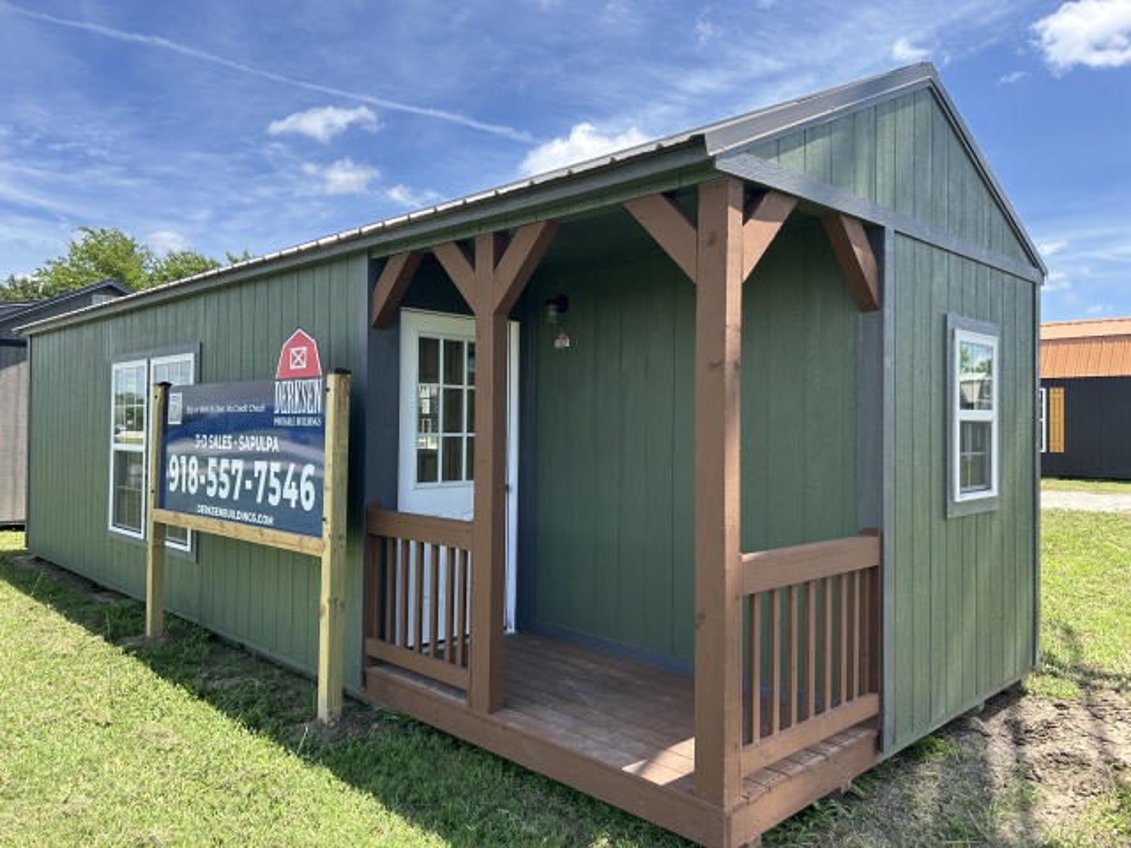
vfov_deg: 53.1
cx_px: 566
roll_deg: -0.5
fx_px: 849
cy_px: 424
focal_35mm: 26
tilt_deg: +1.6
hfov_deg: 67.3
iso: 50
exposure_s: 1/1295
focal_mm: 5.7
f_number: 1.5
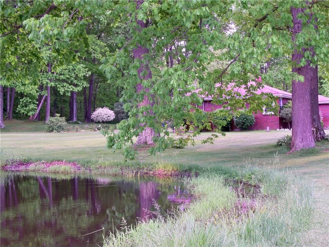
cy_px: 124
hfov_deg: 32.7
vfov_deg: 24.8
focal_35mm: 59
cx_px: 164
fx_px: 561
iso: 250
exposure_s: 1/30
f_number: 4
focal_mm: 10.5
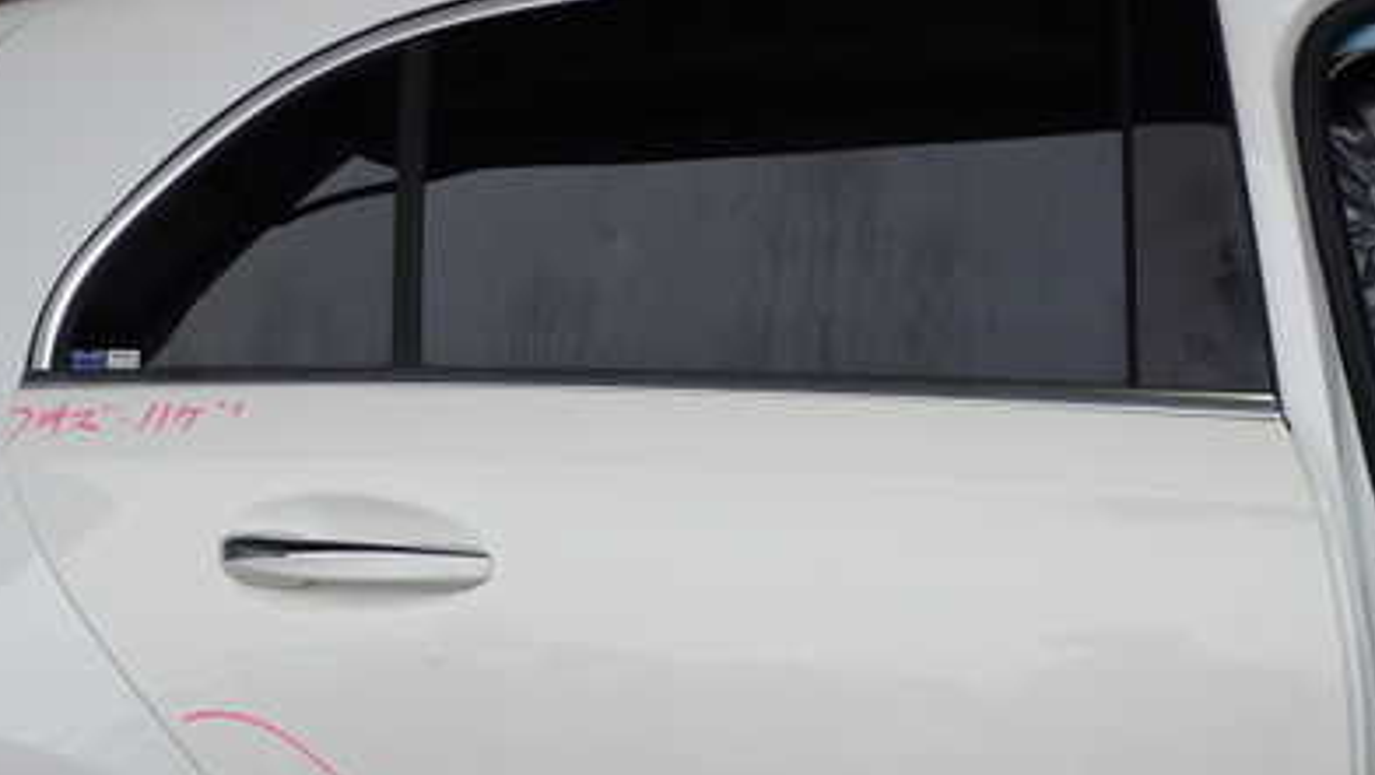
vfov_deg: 23.5
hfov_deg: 41.3
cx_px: 716
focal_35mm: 50
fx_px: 1824
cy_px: 673
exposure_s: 1/250
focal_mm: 5.4
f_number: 3.2
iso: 100
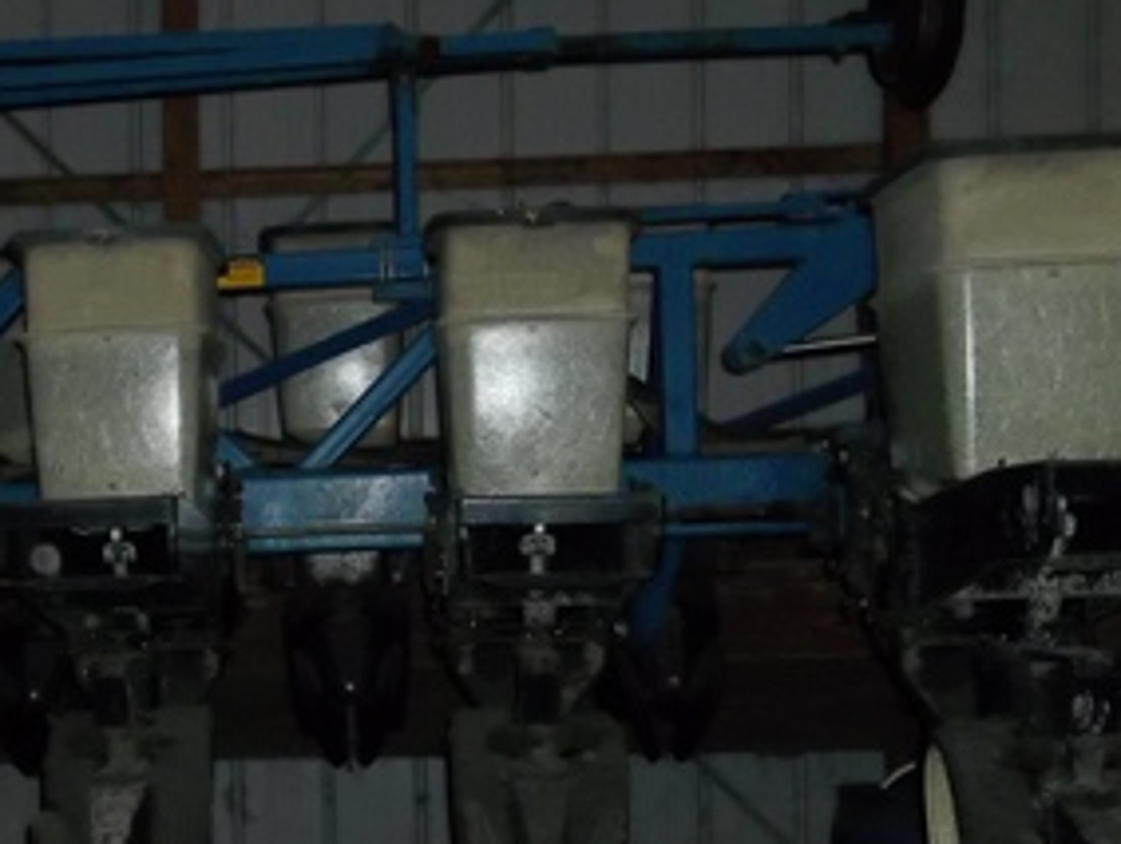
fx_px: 2302
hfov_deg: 26.2
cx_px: 51
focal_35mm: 71
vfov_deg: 20.6
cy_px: 634
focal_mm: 6.6
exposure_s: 1/40
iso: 320
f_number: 4
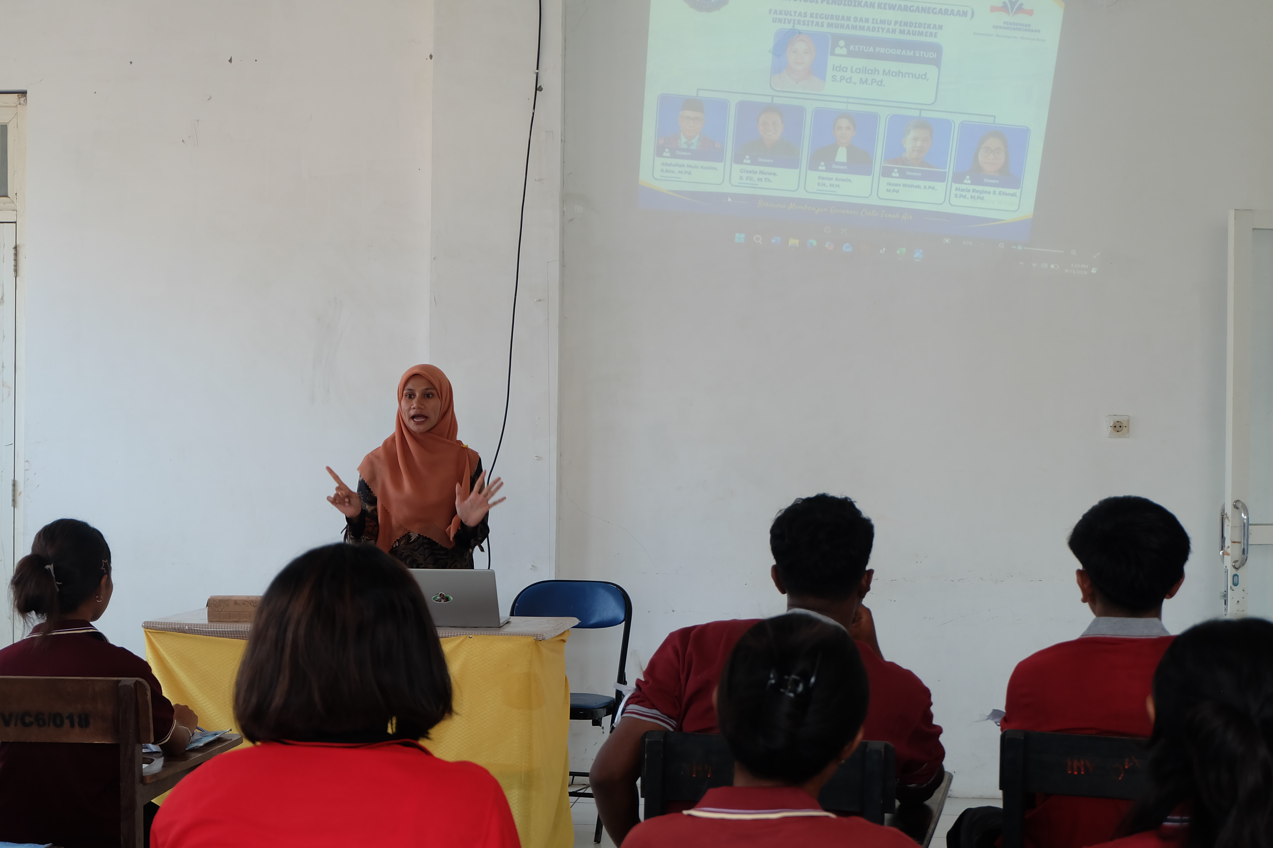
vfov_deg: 24.2
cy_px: 424
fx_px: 1980
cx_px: 636
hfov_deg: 35.6
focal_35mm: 56
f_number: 5.3
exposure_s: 1/40
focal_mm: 37.1
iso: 400
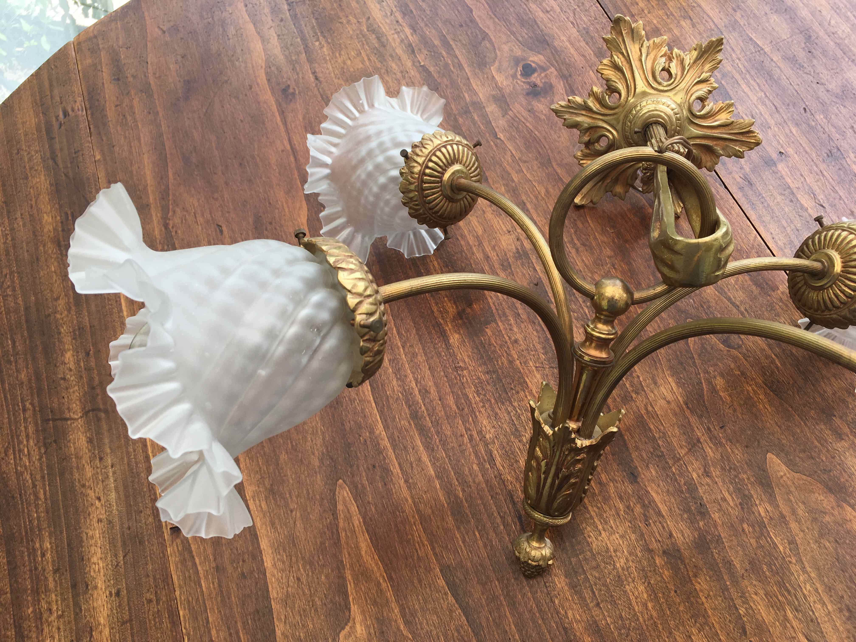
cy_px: 321
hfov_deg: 61.7
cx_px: 428
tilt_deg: -63.6
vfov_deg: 48.2
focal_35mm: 29
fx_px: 717
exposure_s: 1/342
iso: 25
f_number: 2.2
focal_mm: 4.15
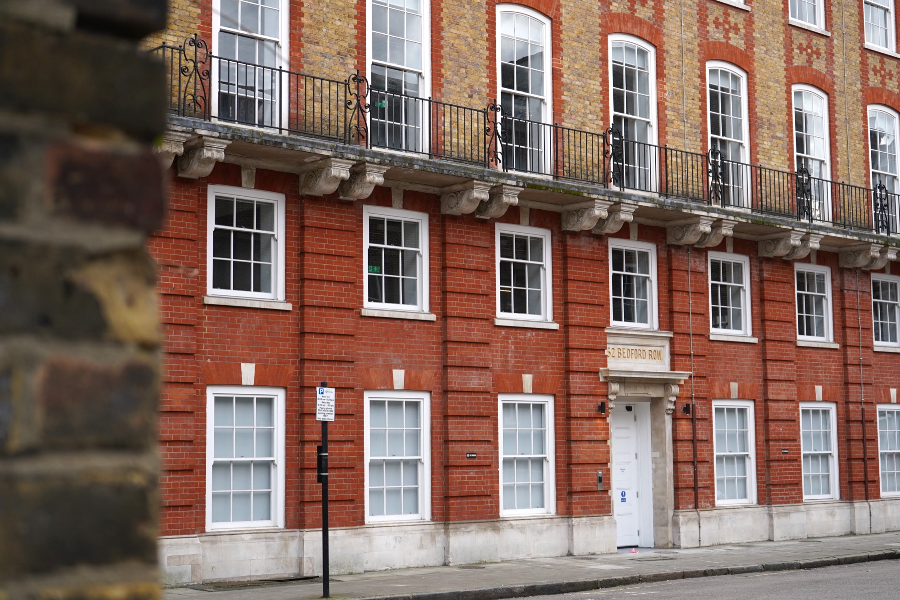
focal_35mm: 49
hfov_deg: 40.3
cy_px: 300
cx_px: 450
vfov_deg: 27.5
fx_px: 1225
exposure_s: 1/160
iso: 200
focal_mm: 49
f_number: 4.5
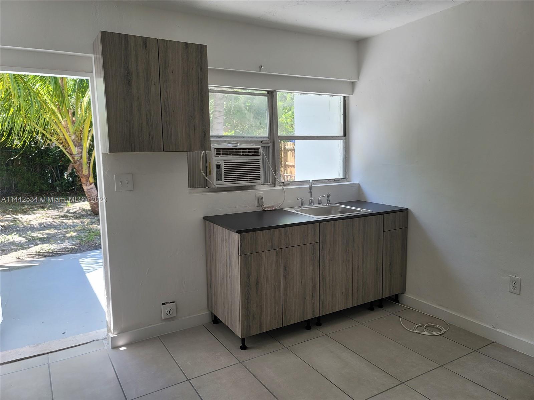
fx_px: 386
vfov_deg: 54.9
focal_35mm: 25
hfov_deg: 69.4
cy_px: 200
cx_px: 267
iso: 25
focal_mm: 7
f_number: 1.8
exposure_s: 1/119
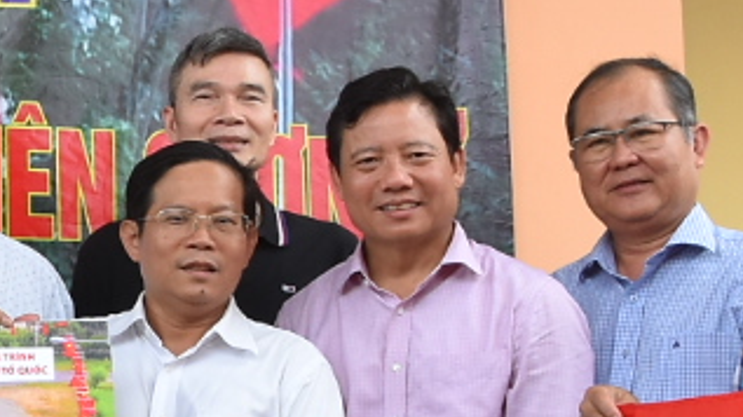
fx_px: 2692
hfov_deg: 14.1
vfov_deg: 8.9
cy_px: 171
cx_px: -560
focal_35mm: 137
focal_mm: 17
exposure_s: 1/200
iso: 400
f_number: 7.1
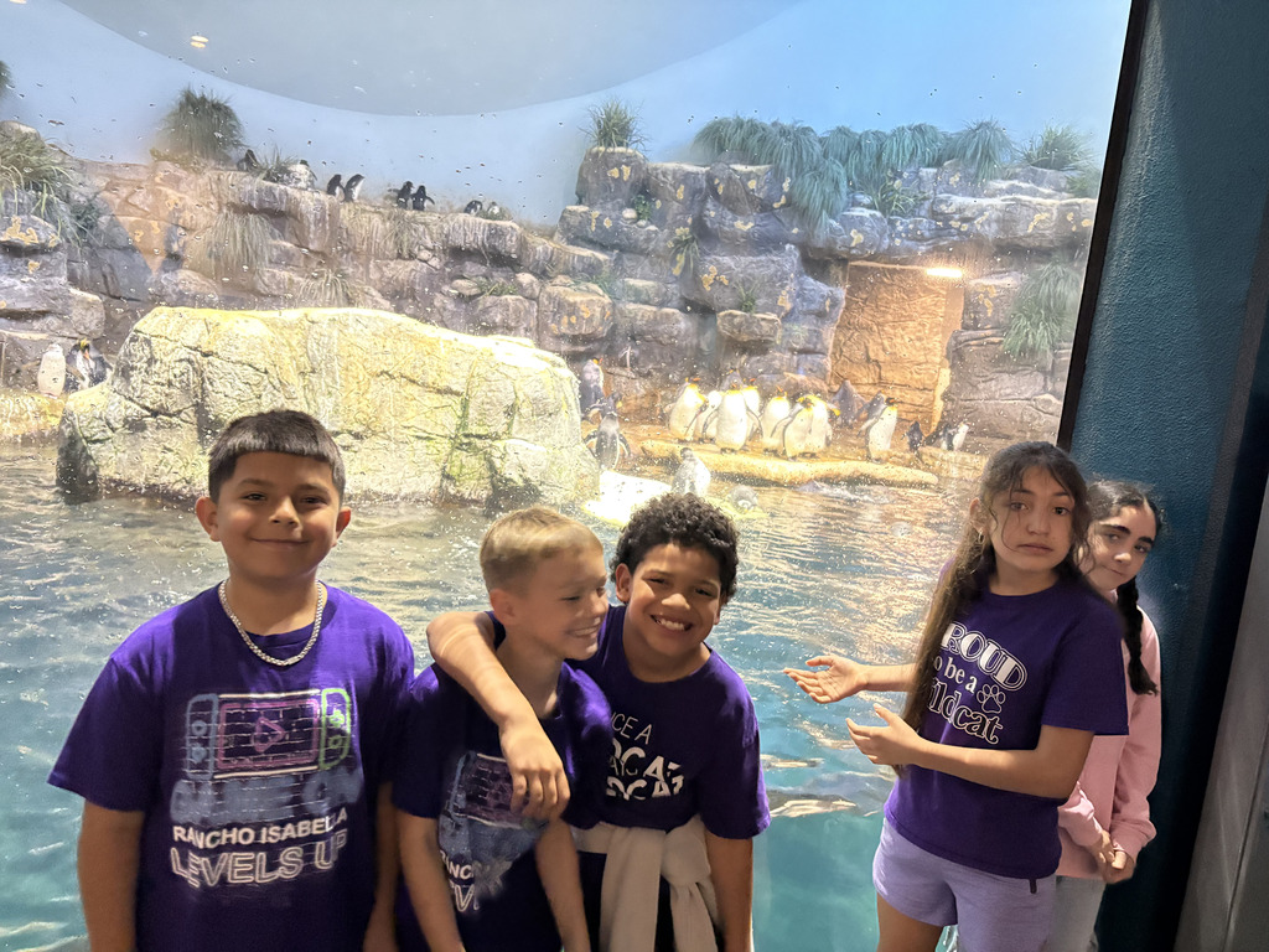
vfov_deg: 53.1
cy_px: 476
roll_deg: -5.8
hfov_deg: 67.3
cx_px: 634
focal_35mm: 26
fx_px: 953
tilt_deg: -7.3
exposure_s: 1/30
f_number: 1.6
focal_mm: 5.96
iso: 800
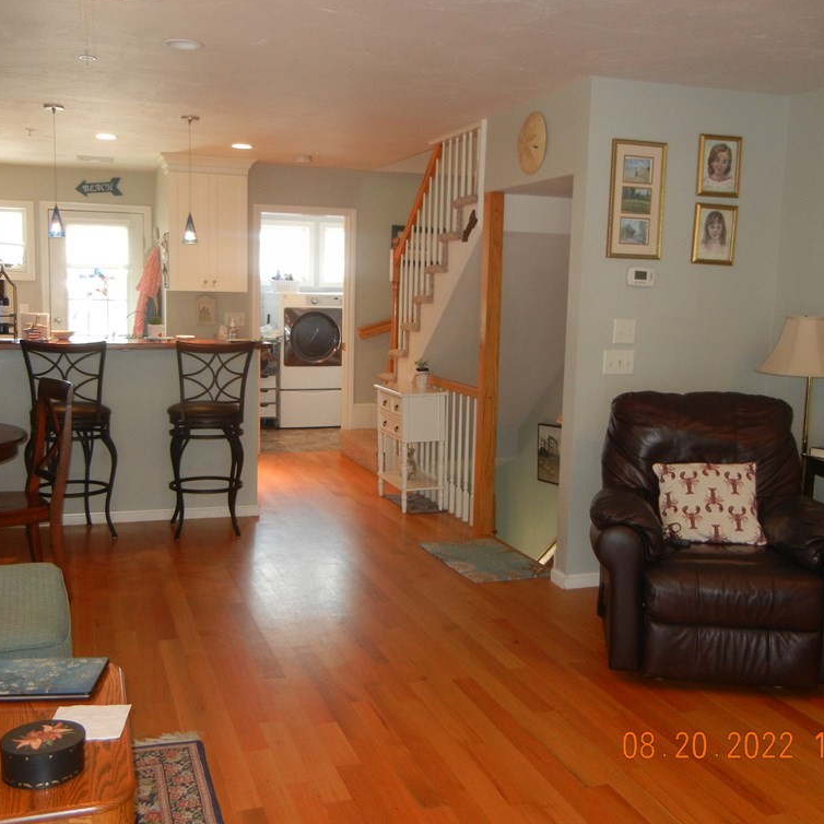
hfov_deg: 46.0
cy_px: 413
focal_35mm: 36
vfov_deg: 46.0
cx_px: 407
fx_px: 970
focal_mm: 5.4
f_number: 3.5
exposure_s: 1/30
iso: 258
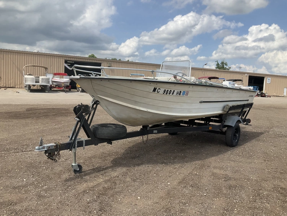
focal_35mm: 29
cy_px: 108
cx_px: 144
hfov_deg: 61.6
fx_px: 241
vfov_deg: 48.3
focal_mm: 3
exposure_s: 1/1730
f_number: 1.8
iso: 25
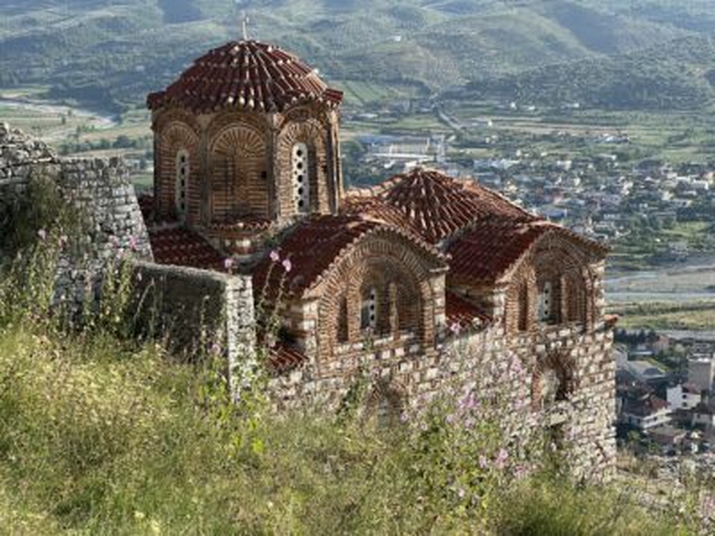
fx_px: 1590
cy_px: 268
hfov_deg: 25.3
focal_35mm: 77
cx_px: 358
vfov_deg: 19.1
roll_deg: +1.3
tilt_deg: -9.4
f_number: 2.8
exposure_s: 1/307
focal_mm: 9
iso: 32
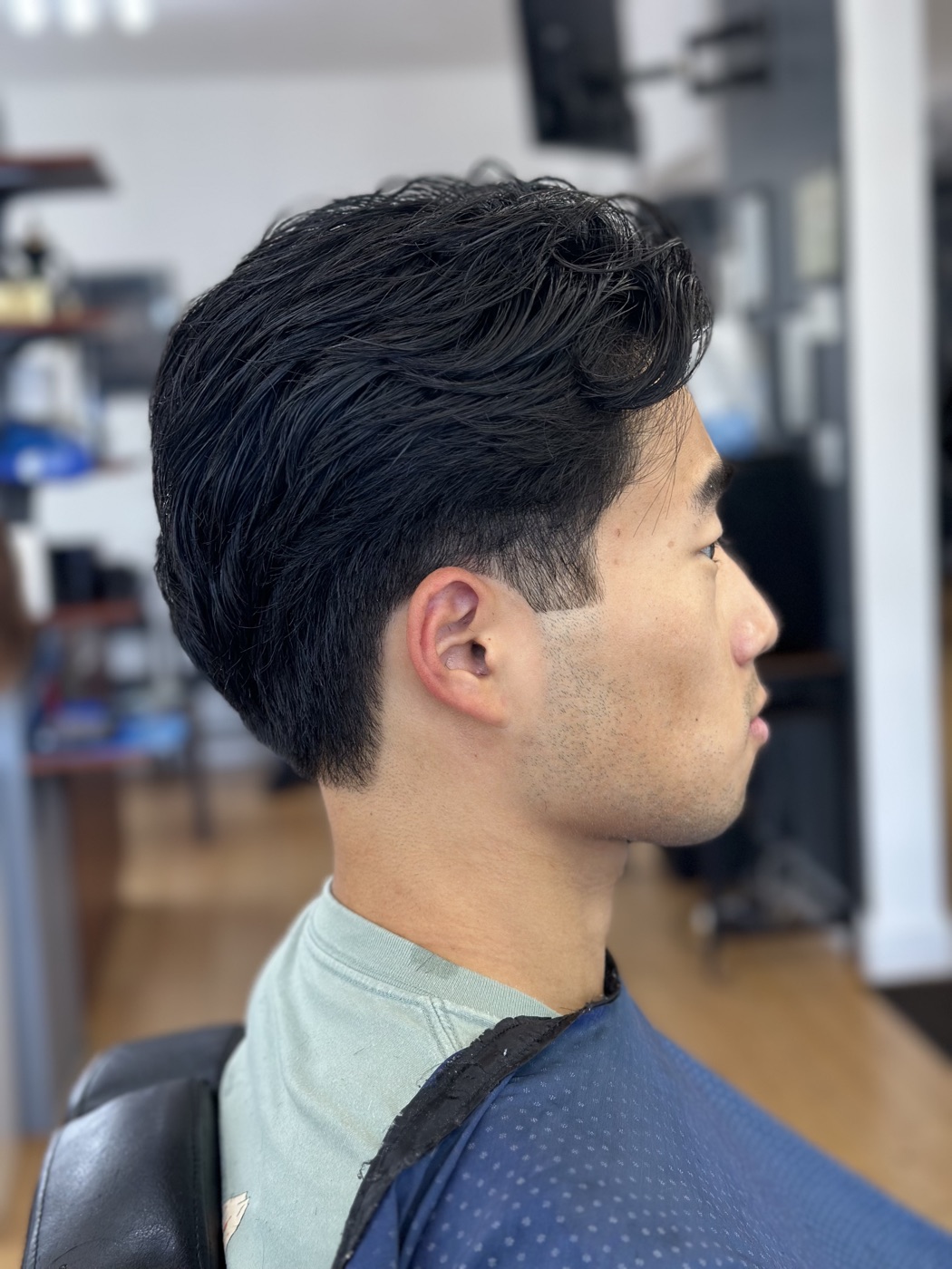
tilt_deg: -5.0
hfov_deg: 30.3
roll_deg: +5.1
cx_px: 476
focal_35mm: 48
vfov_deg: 39.7
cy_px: 634
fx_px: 1760
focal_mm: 6.86
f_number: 1.78
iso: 80
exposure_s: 1/203
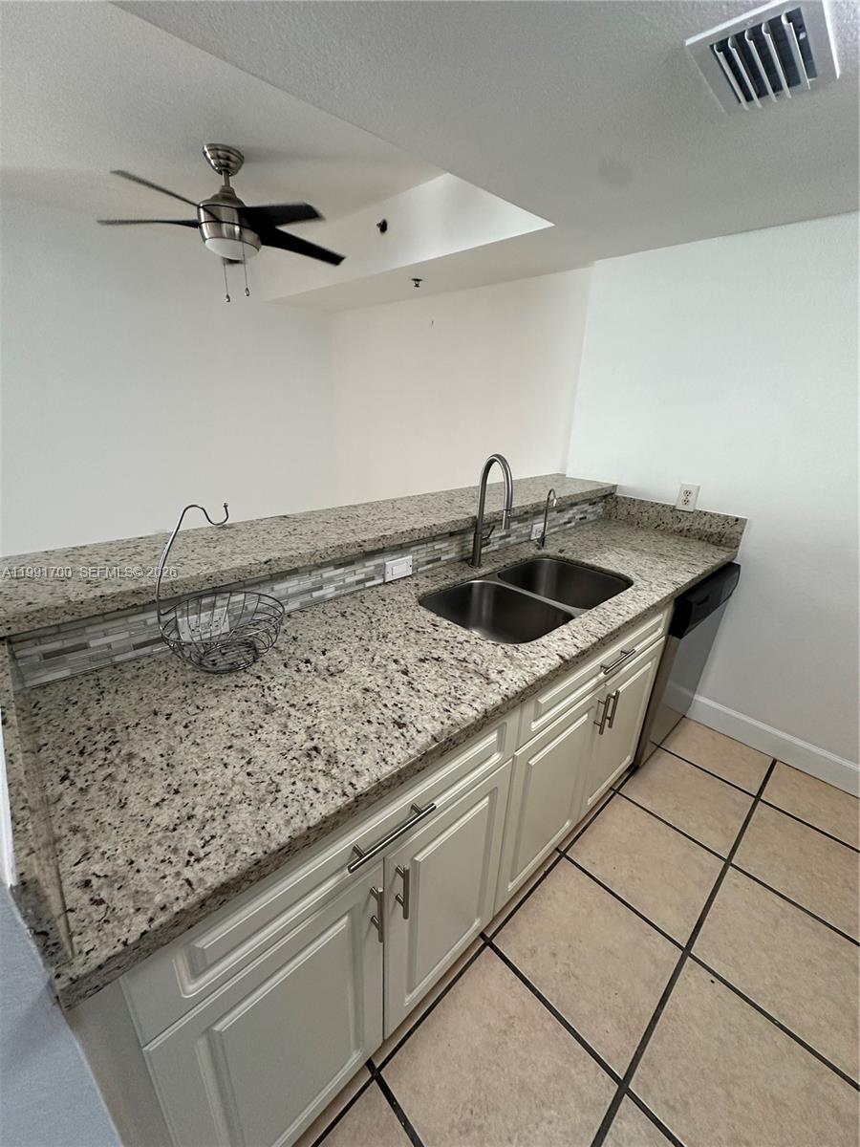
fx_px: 464
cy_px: 574
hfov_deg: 85.7
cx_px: 430
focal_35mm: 14
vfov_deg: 102.1
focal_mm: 2.22
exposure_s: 1/120
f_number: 2.2
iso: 250
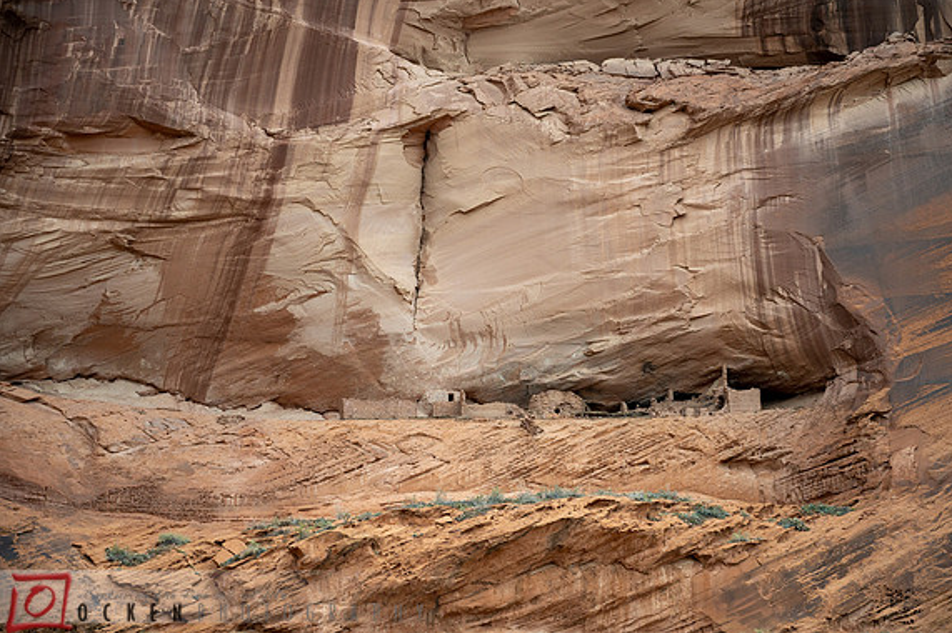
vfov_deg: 21.5
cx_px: 482
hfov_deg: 31.9
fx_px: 1665
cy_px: 313
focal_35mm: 63
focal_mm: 62
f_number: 4
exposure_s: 1/1000
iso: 400
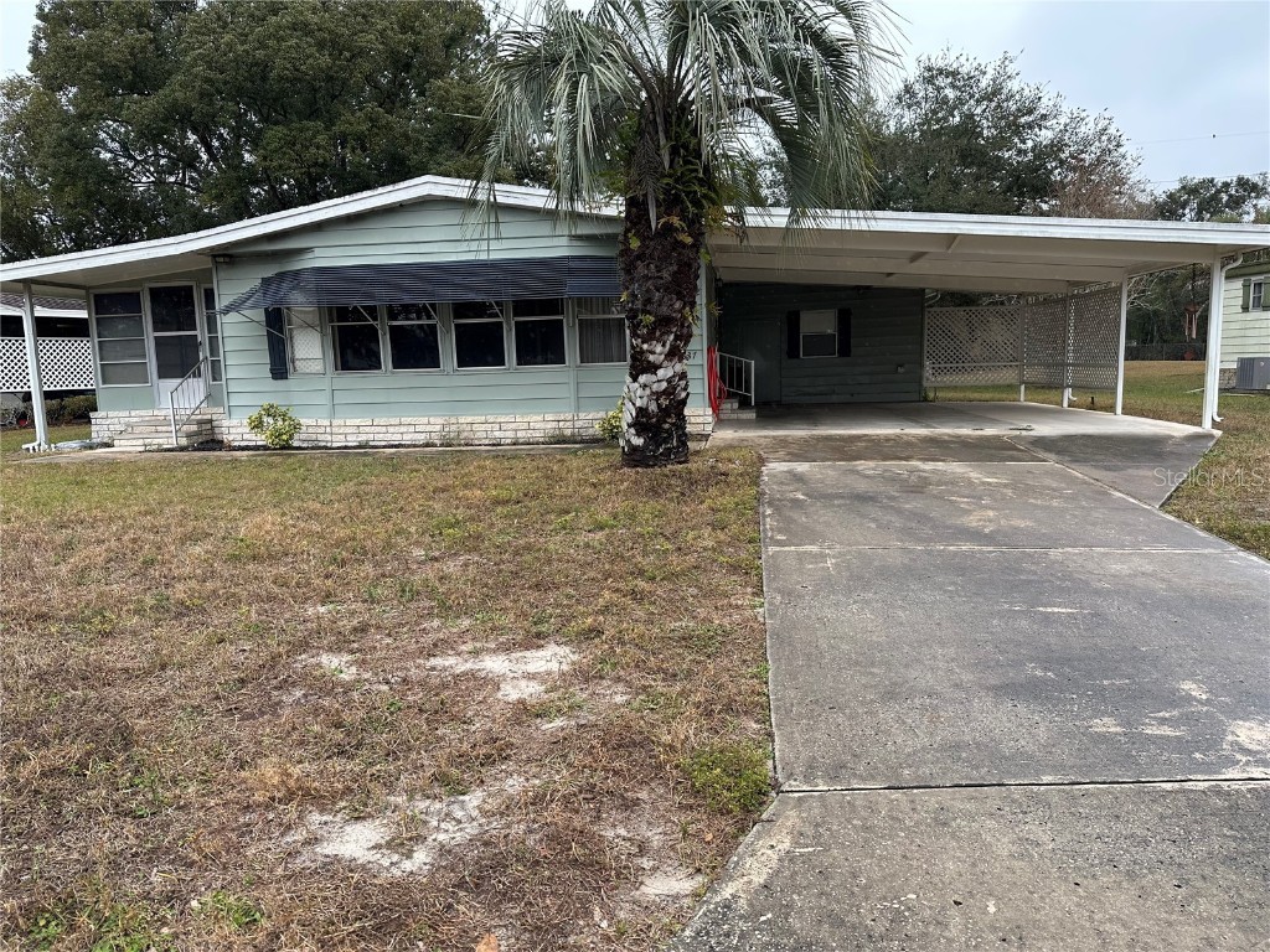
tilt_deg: -8.1
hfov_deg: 71.6
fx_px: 881
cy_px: 476
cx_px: 635
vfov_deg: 56.8
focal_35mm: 24
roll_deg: +2.1
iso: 80
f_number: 1.78
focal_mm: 6.86
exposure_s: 1/785
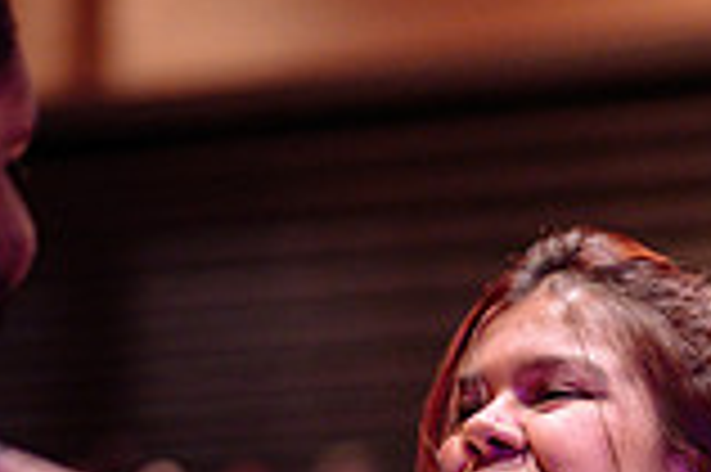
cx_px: 652
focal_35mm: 184
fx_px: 3630
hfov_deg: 11.1
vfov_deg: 7.3
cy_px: 820
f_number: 1.2
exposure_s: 1/200
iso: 1600
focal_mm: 50
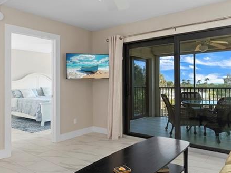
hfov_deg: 64.5
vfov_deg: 51.3
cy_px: 94
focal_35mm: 27
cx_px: 142
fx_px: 180
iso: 160
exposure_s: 2.5
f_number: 10
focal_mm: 12
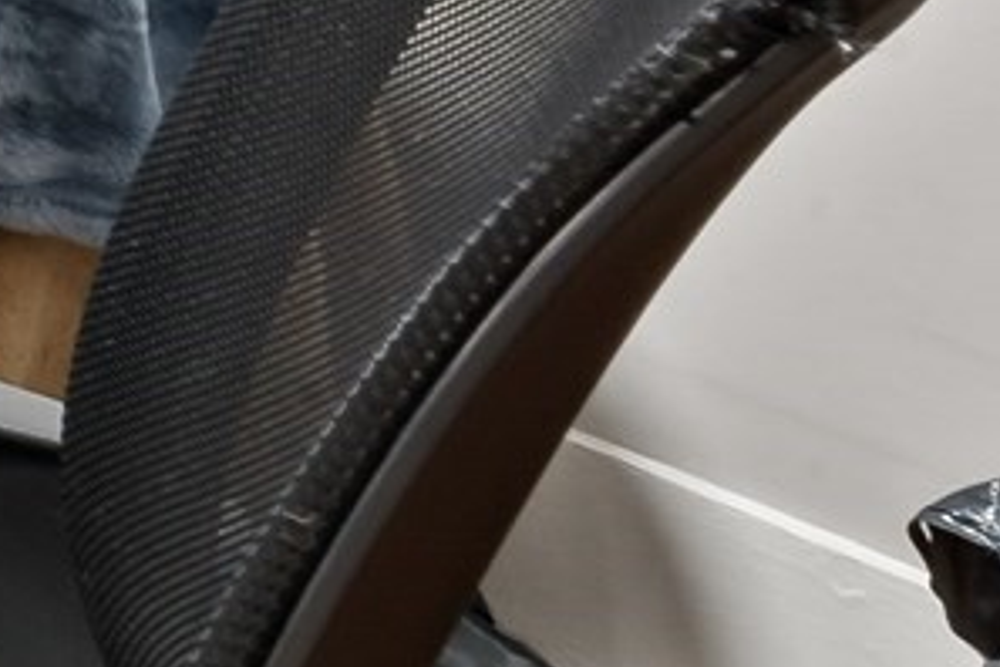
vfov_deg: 9.2
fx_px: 3444
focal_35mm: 124
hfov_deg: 10.0
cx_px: -2313
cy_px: -1238
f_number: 22
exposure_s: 1/1.67
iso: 400
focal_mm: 18
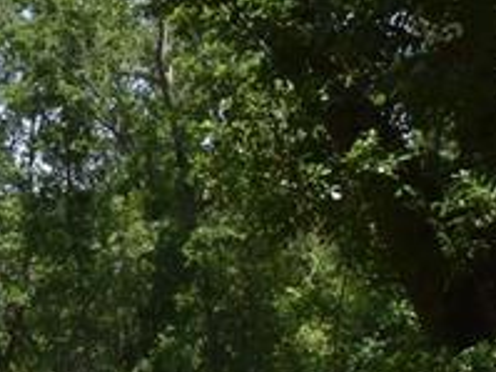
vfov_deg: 12.2
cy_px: -34
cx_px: -324
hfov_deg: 14.9
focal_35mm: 119
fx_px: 1704
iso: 1250
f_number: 14
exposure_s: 1/800
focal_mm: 24
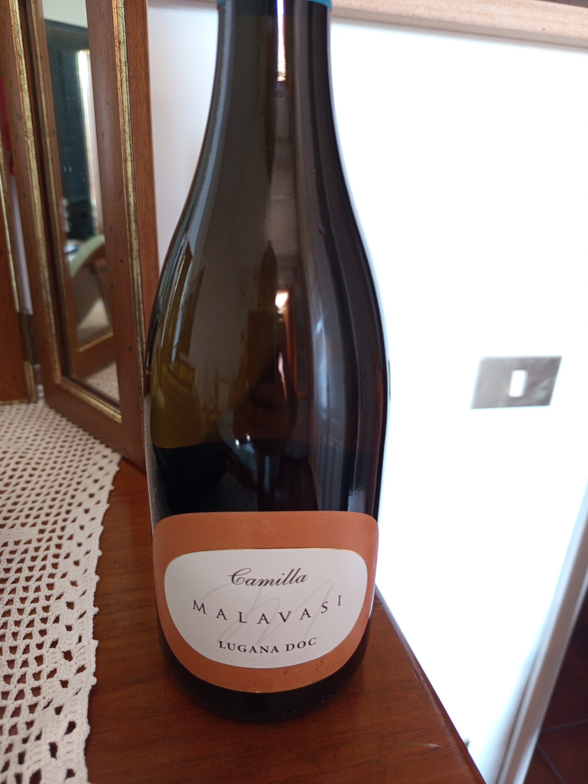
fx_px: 544
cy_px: 392
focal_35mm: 24
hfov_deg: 56.8
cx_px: 294
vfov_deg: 71.6
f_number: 1.7
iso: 702
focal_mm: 5.24
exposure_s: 1/33.3
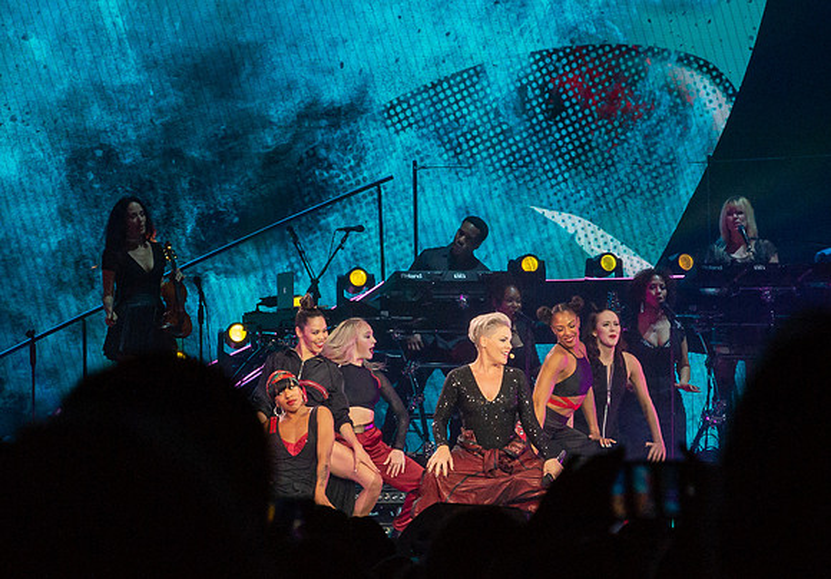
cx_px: 446
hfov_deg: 6.5
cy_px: 358
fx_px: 7371
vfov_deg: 4.5
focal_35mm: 315
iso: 800
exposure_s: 1/500
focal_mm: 80.1
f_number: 5.6
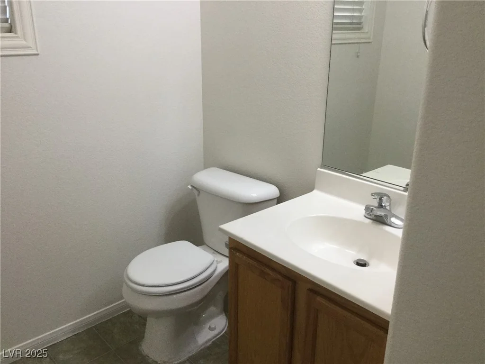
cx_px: 242
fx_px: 434
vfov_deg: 45.4
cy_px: 182
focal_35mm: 31
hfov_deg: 58.4
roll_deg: -0.1
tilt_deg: -18.6
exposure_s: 1/30
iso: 50
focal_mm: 3.3
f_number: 2.4
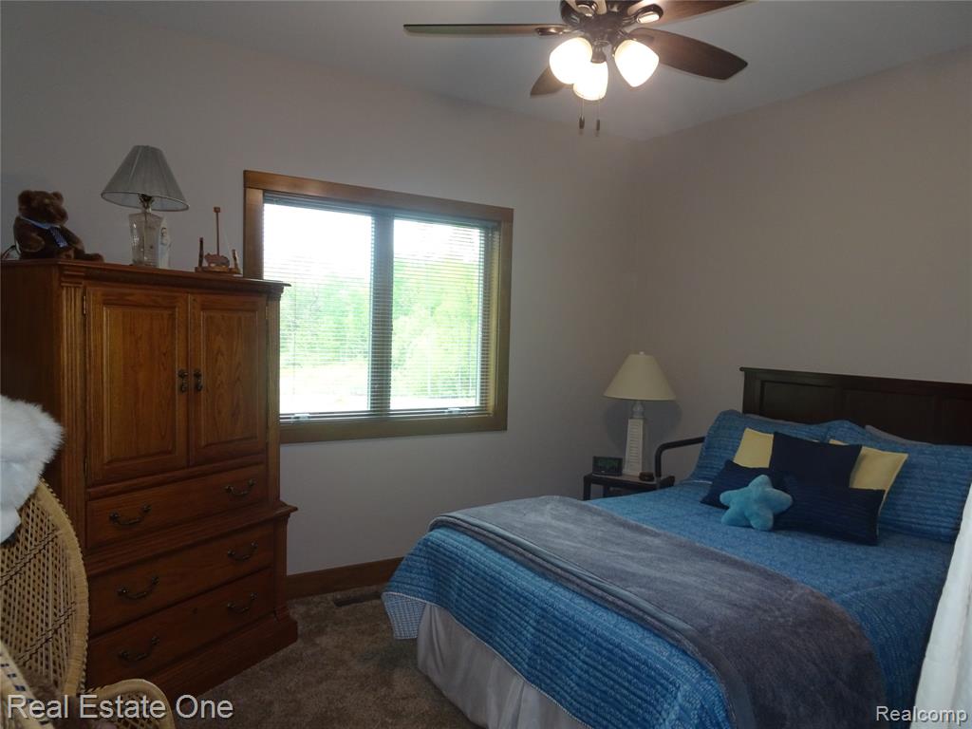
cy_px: 364
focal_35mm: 24
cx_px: 486
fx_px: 674
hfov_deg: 71.6
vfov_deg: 56.8
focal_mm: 4.1
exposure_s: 1/30
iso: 125
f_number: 3.5
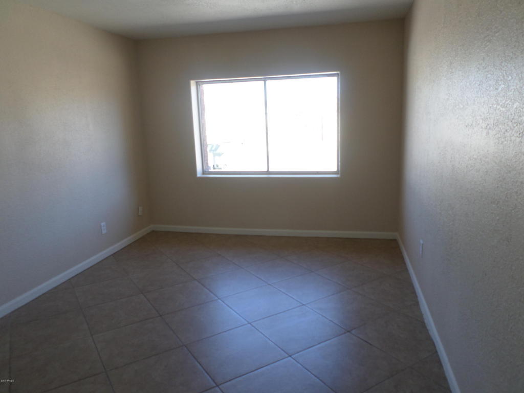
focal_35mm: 25
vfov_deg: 54.9
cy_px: 196
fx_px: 378
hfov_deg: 69.4
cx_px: 262
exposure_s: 1/90
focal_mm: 4.5
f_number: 2.5
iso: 80
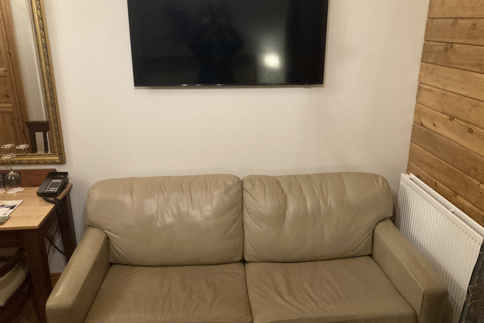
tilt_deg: -16.4
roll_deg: +0.4
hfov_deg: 61.9
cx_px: 240
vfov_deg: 43.6
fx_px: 403
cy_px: 151
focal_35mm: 30
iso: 400
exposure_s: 1/25
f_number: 1.8
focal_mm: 3.99
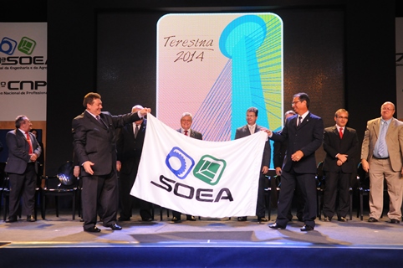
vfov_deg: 28.9
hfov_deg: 42.4
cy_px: 134
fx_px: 520
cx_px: 202
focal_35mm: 46
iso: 1250
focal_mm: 31
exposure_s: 1/160
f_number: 3.2
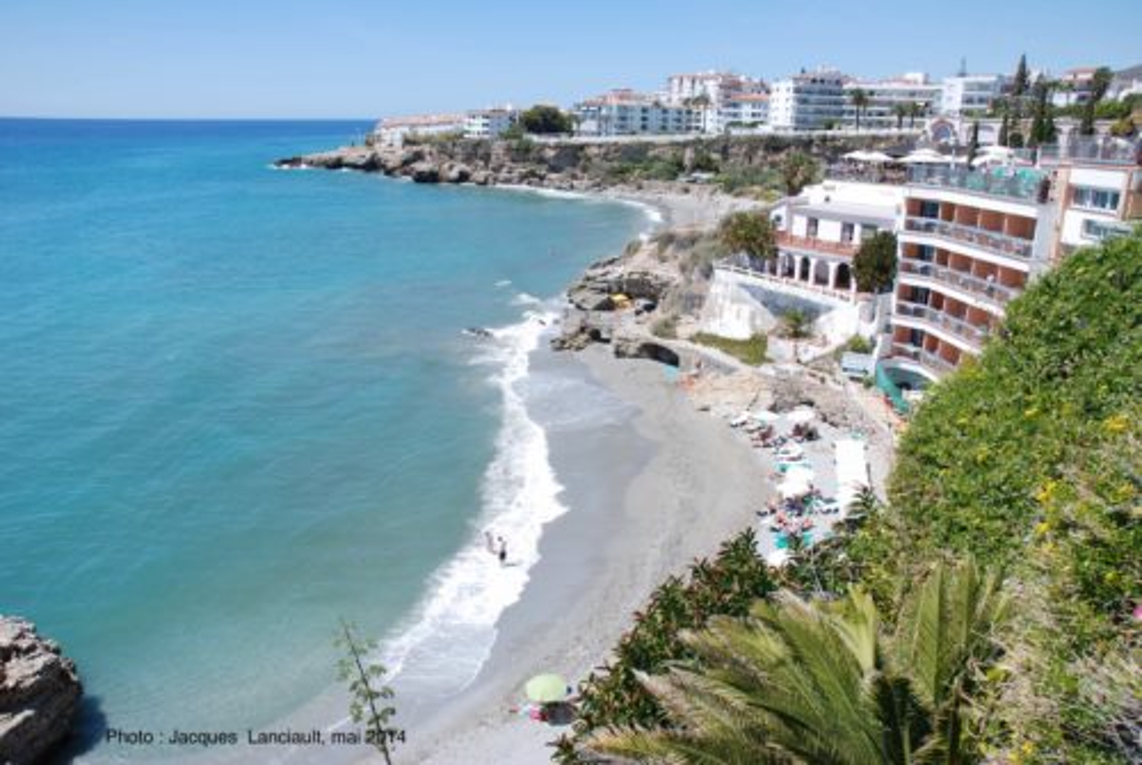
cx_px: 571
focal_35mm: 27
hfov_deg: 67.3
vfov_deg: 48.1
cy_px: 382
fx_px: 858
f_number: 8
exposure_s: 1/250
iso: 100
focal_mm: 18
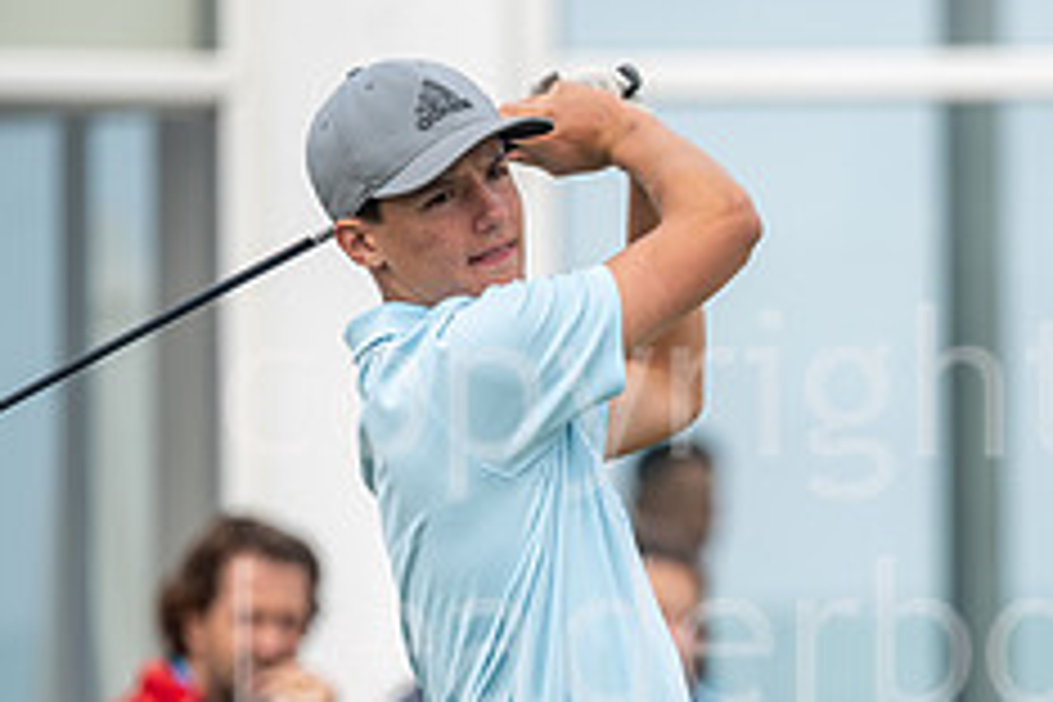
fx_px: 21760
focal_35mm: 744
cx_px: 814
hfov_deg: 2.8
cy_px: 677
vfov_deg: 1.8
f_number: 4
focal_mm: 300
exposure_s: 1/1000
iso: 200
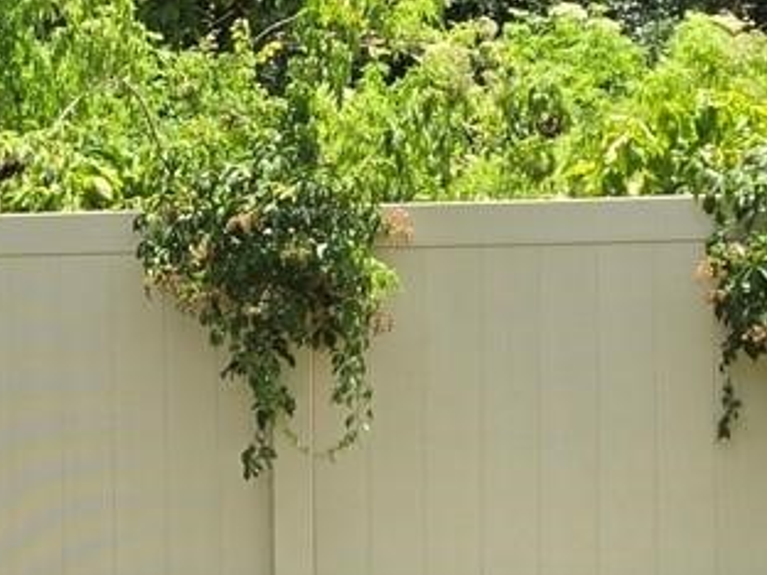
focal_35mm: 118
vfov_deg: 12.5
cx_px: -175
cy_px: 371
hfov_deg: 16.0
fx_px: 2615
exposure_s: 1/313
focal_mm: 6.3
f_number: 1.7
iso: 12
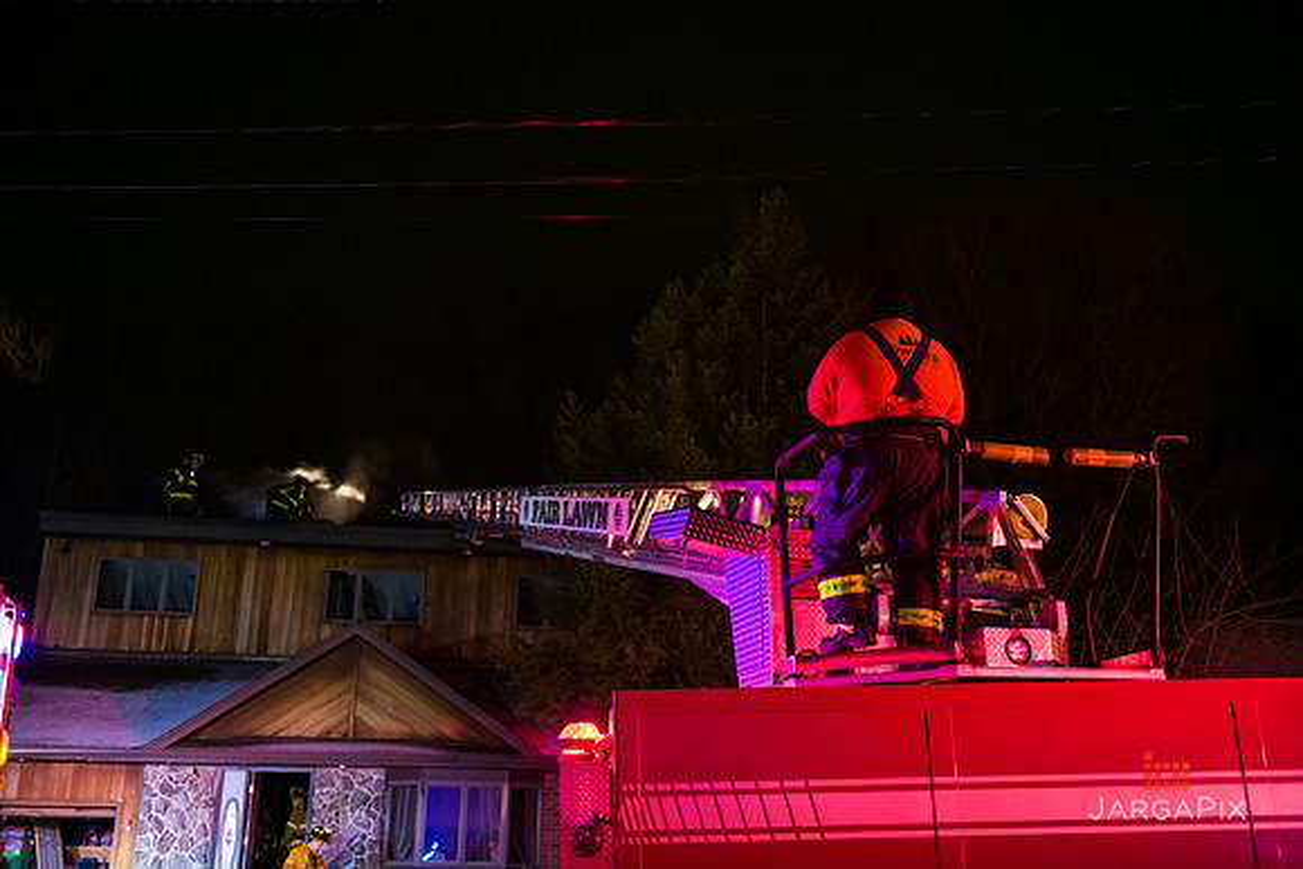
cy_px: 434
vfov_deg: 36.9
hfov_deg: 53.1
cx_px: 652
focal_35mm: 36
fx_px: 1303
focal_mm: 36
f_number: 3.2
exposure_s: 1/125
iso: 1600
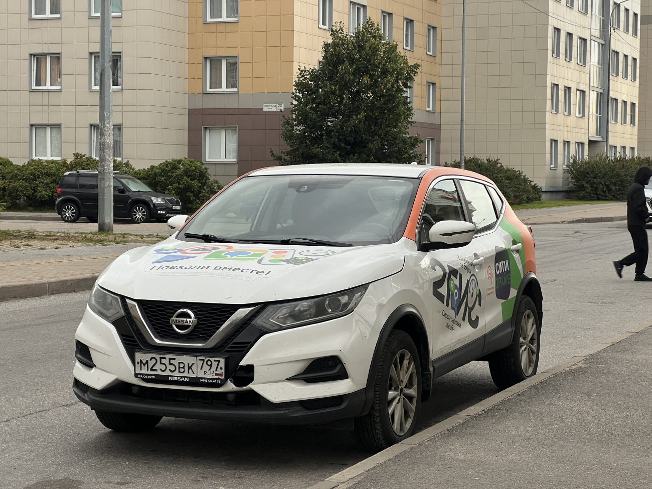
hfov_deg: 25.3
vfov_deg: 19.1
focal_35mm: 77
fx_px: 1450
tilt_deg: -1.3
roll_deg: +0.3
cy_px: 244
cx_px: 326
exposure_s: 1/99
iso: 64
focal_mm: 9
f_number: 2.8
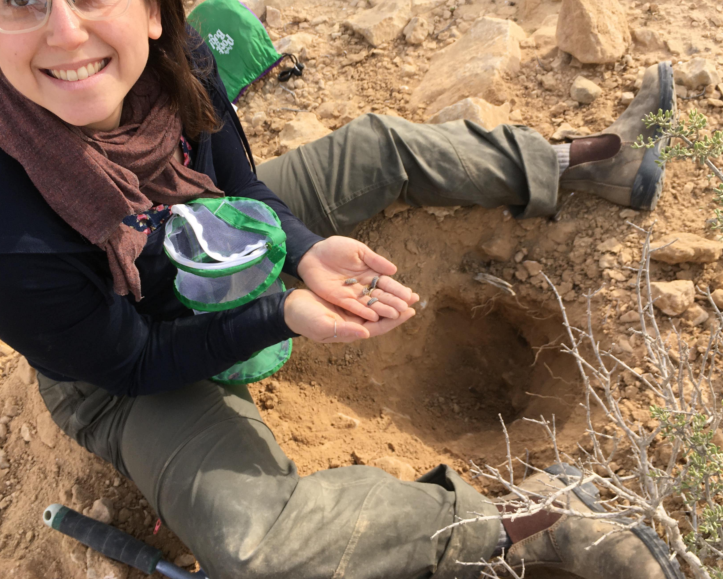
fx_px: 749
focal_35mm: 35
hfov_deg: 51.5
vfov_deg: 42.1
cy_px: 251
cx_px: 349
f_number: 2.2
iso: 25
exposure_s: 1/641
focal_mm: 4.15
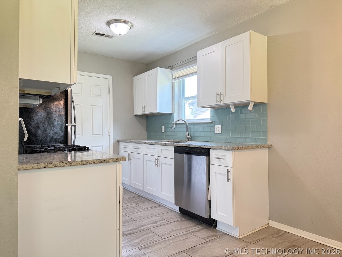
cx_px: 171
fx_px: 237
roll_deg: -0.2
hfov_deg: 71.6
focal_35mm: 24
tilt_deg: +0.1
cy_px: 128
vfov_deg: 56.8
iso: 250
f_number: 1.78
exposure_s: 1/60
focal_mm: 6.76
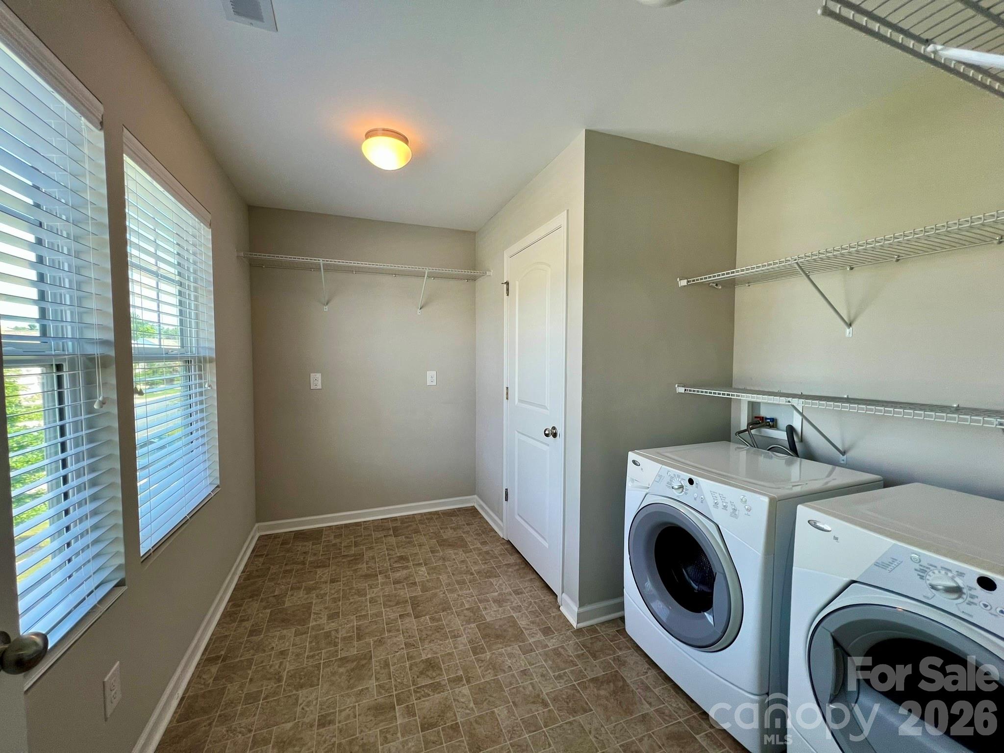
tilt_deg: -4.2
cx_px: 502
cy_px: 376
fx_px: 377
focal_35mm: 13
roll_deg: +0.2
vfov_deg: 89.9
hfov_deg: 106.2
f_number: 1.8
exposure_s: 1/120
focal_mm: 1.57
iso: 80
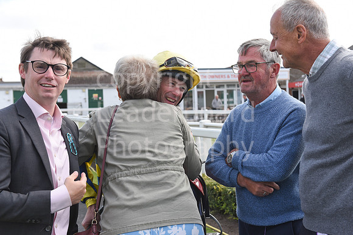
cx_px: 176
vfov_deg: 26.0
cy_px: 118
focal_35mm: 52
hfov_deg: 38.2
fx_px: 510
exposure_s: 1/640
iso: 400
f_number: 5.6
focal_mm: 52
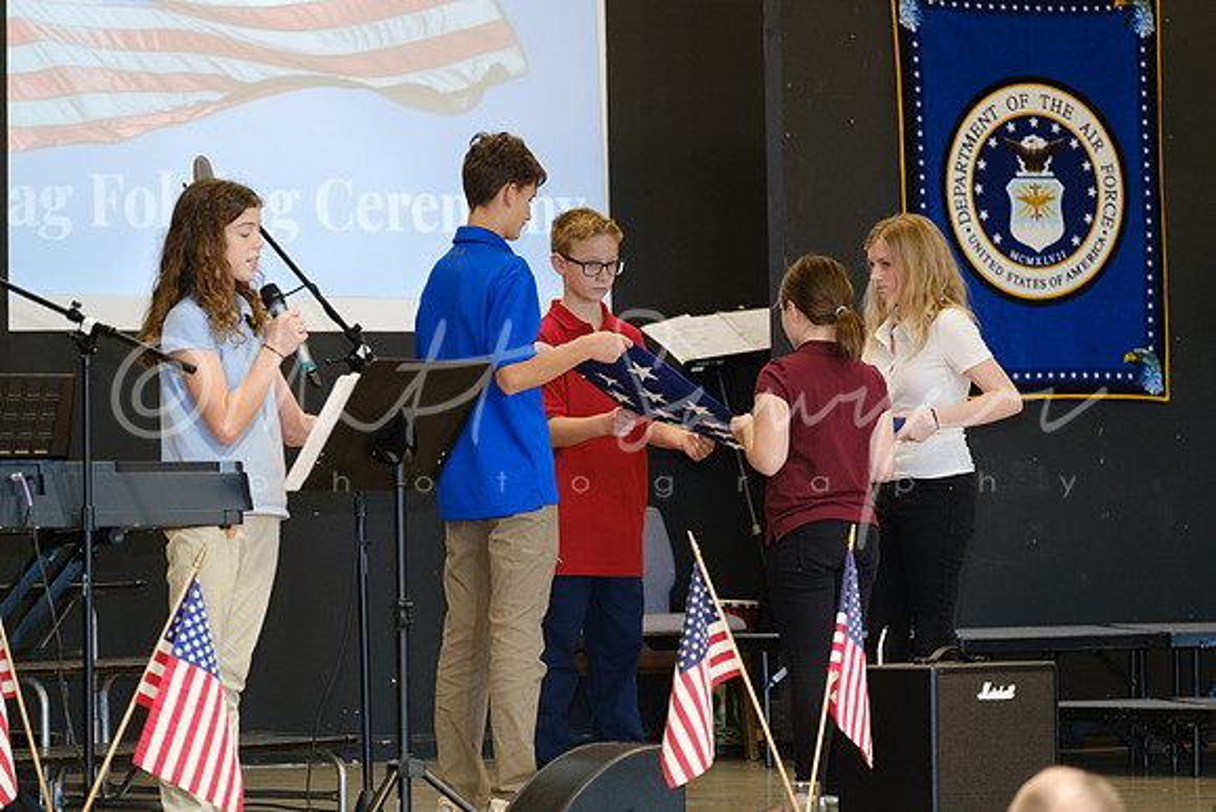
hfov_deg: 11.5
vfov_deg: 7.7
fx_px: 6047
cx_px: 608
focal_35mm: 179
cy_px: 406
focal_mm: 119.2
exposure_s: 1/100
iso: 1600
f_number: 3.2
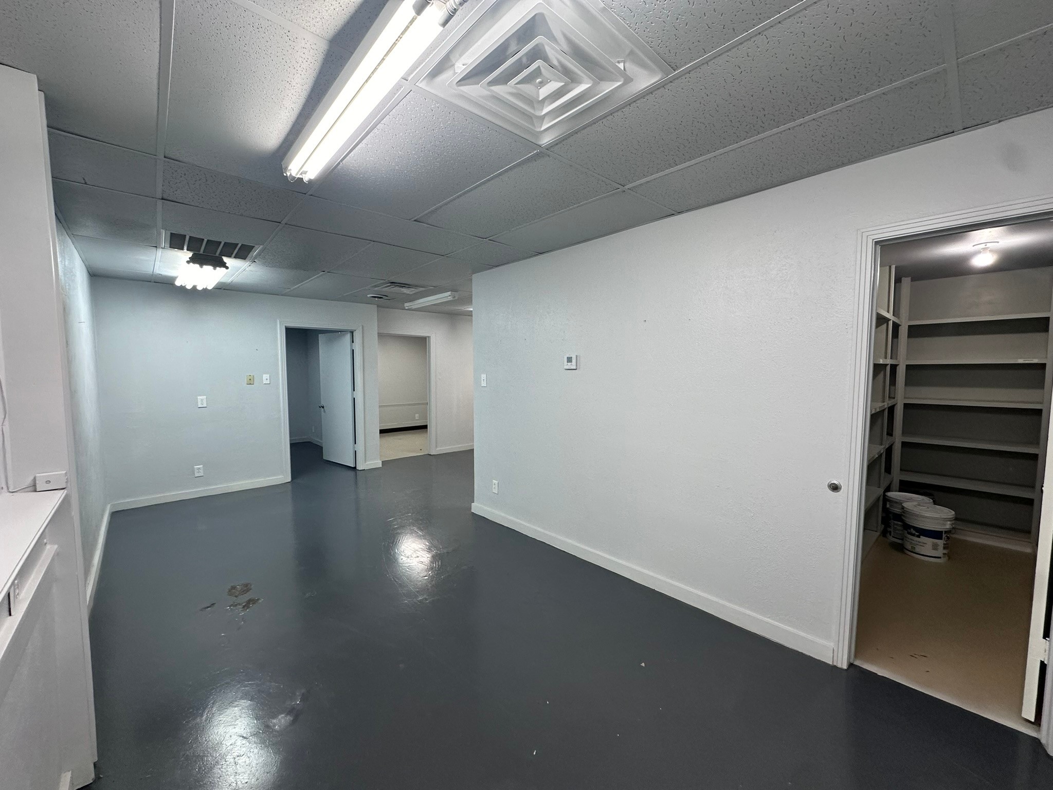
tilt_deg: -3.7
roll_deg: +0.2
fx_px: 426
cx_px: 526
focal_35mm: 14
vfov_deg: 85.7
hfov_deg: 102.1
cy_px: 395
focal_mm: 2.22
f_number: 2.2
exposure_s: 1/120
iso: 160
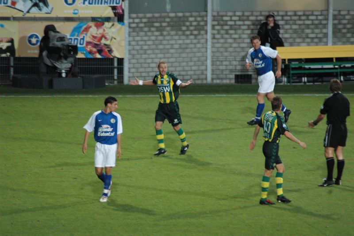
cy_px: 118
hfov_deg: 4.6
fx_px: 4421
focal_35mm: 450
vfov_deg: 3.0
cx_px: 177
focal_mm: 300
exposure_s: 1/80
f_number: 5.6
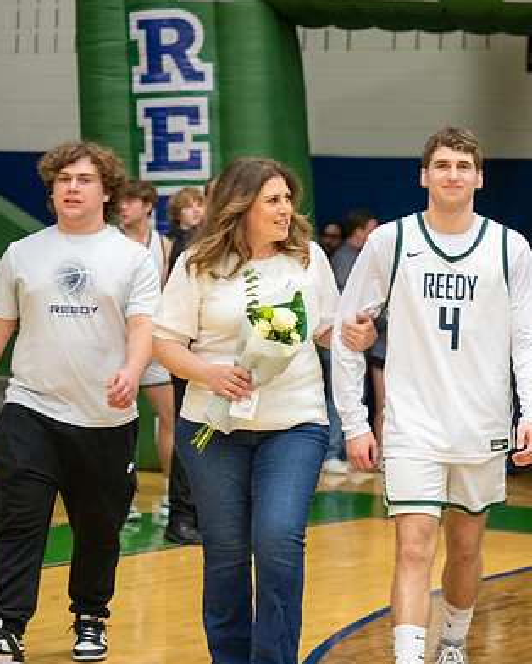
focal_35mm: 113
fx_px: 2222
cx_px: 494
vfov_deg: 17.0
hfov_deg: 13.5
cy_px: 343
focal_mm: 70
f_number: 2.8
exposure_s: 1/320
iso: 5000
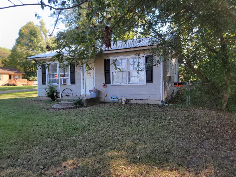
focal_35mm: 24
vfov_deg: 56.8
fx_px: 164
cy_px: 88
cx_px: 118
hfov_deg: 71.6
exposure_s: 1/127
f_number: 1.8
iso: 16
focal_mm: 6.7
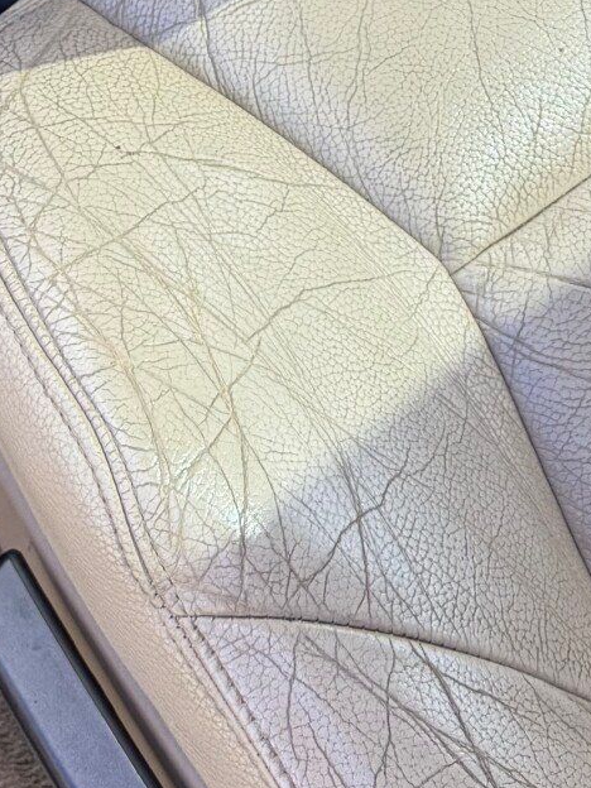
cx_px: 537
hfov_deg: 14.6
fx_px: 2276
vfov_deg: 17.6
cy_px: -407
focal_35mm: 100
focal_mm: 6.76
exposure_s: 1/612
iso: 100
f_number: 1.78
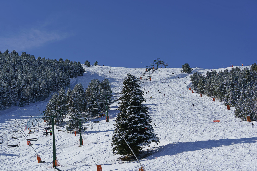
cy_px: 86
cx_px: 128
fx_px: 600
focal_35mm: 84
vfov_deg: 16.3
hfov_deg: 24.2
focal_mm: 84
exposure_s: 1/1000
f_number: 6.3
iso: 100
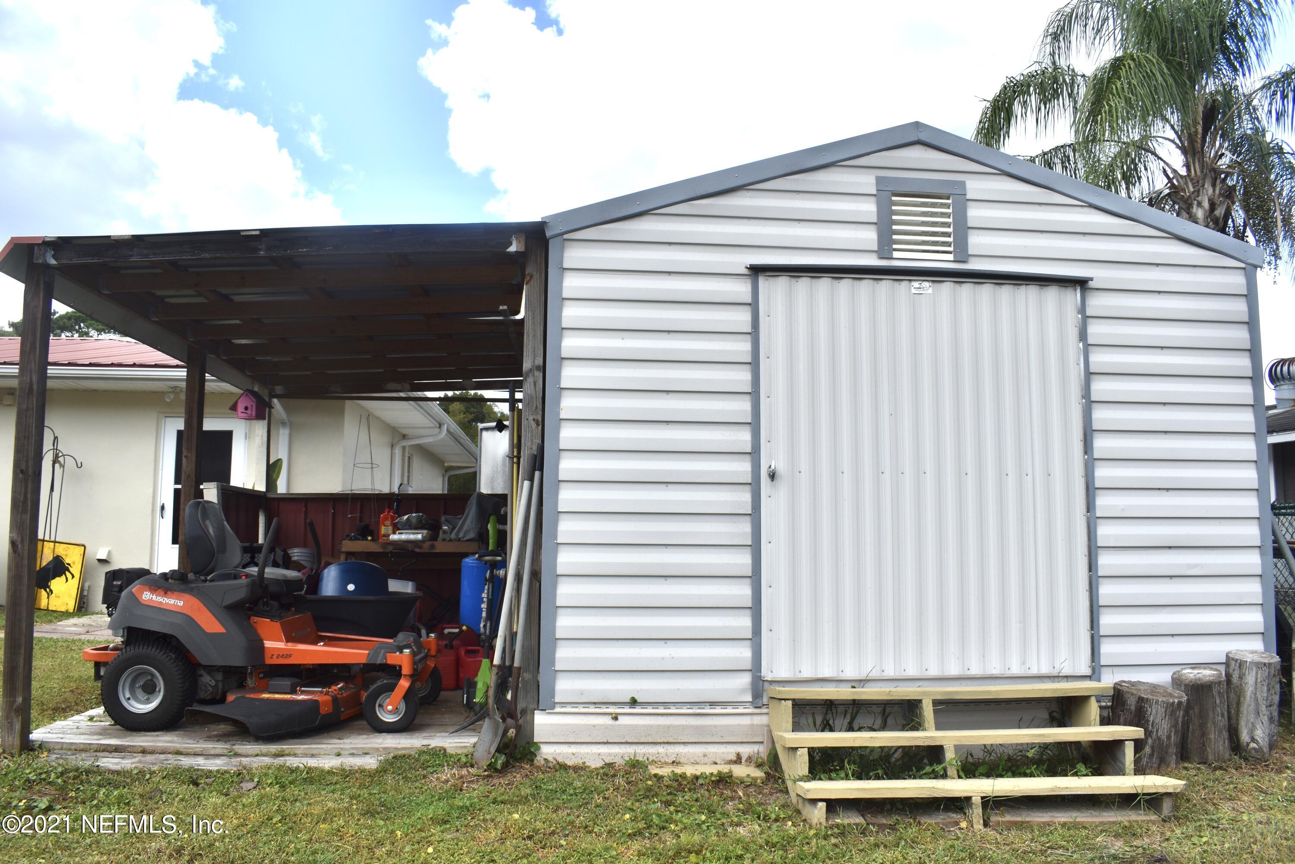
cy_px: 432
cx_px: 648
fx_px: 971
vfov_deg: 47.9
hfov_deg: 67.4
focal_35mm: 27
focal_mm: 18
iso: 100
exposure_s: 1/200
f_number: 9
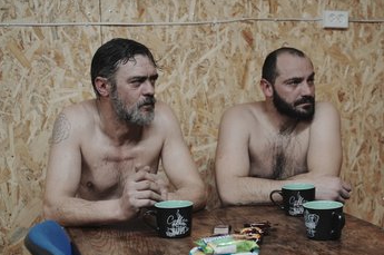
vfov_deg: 20.9
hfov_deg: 31.0
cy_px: 126
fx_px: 692
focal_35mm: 65
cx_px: 216
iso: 3200
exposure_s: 1/320
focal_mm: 56
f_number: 3.5
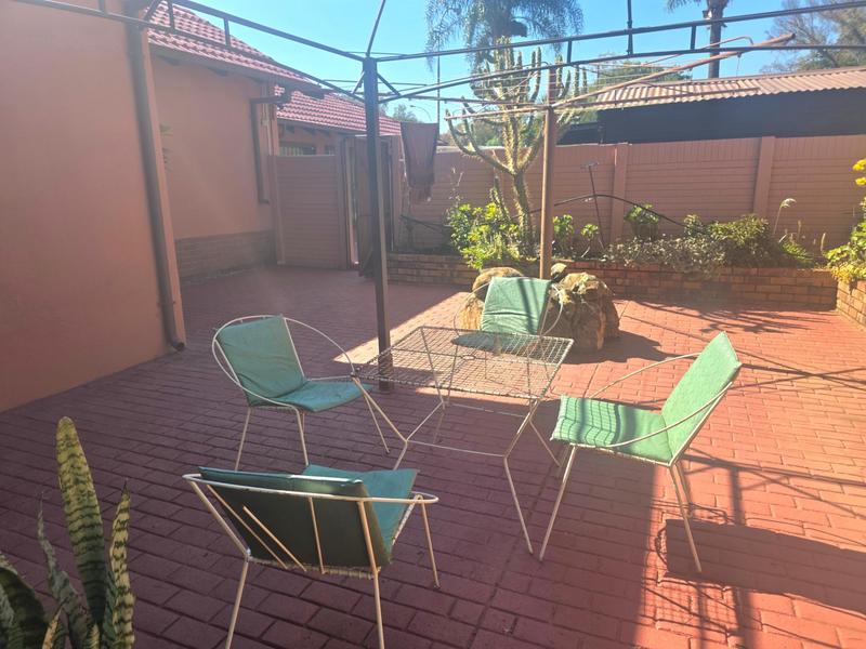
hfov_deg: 73.9
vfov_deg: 58.9
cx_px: 433
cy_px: 324
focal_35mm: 23
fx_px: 575
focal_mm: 6.3
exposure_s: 1/3333
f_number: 1.7
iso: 80
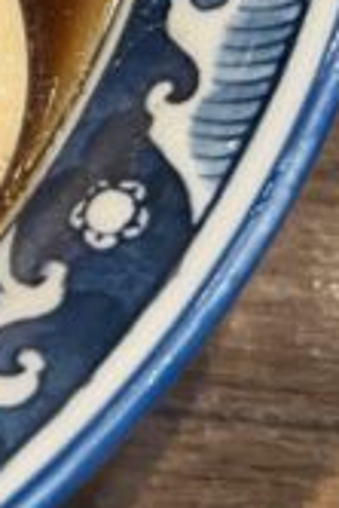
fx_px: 2354
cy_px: -389
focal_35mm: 167
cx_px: -727
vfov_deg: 11.5
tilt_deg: -67.8
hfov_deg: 7.2
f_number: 1.5
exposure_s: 1/120
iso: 125
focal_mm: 5.7
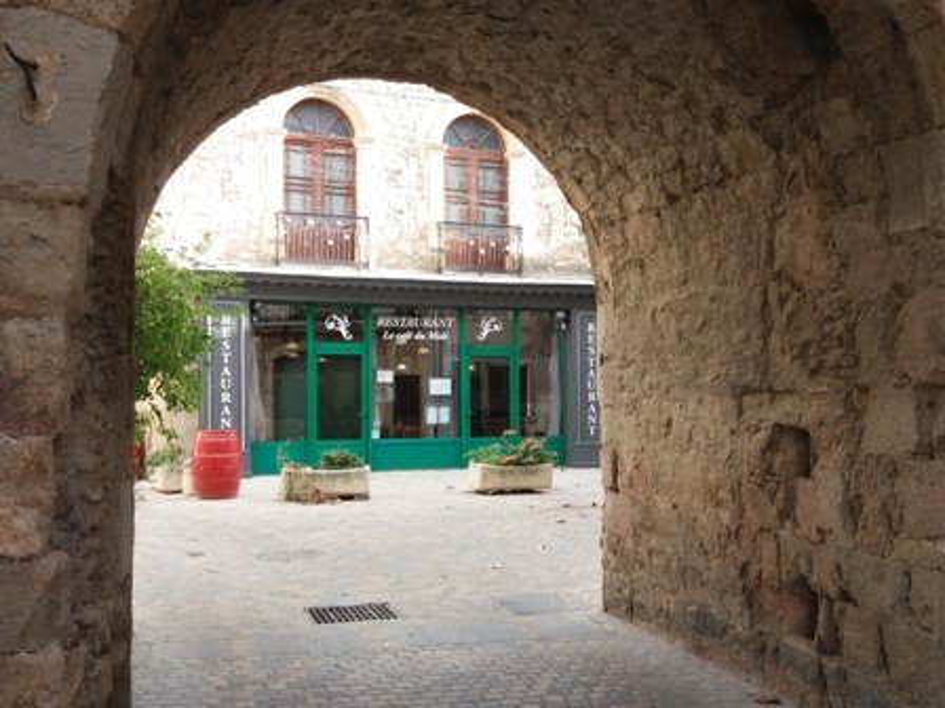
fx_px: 764
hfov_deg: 63.4
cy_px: 354
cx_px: 472
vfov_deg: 49.7
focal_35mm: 28
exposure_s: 1/178
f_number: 1.9
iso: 64
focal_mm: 3.7
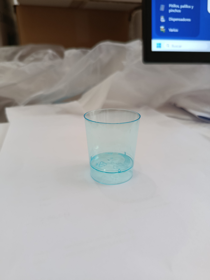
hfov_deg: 56.8
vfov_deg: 71.6
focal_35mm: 24
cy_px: 140
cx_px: 105
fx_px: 194
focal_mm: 5.24
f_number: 1.7
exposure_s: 1/50
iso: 588
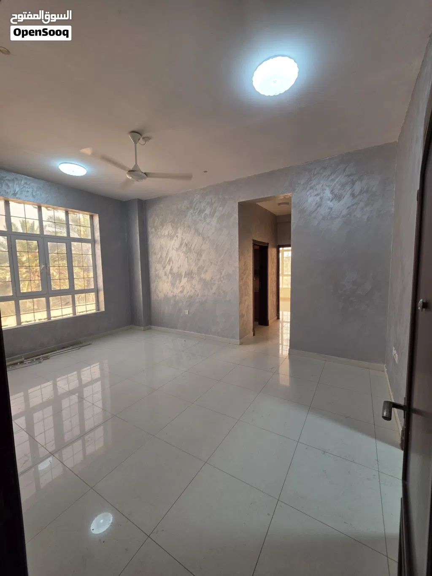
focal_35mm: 13
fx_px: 216
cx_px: 216
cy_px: 288
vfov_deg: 106.2
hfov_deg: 89.9
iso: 80
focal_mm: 2.2
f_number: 1.9
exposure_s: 1/100
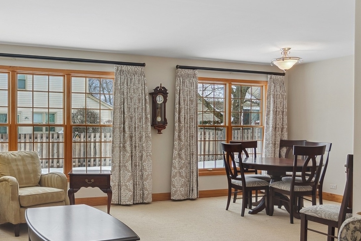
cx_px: 98
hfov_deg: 55.0
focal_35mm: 33
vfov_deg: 39.9
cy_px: 128
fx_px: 331
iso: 200
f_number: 8
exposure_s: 1/30
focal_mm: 12
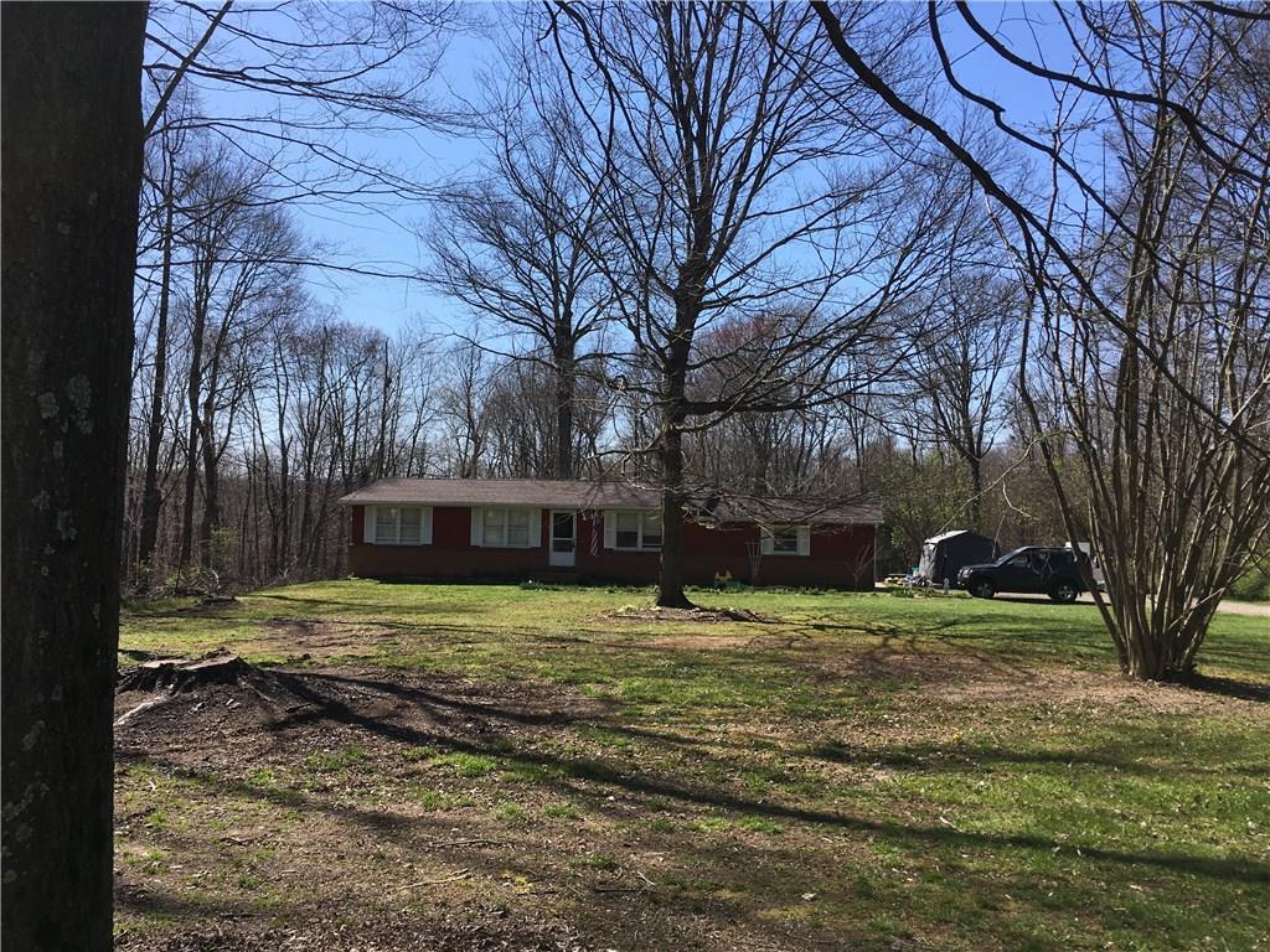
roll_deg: -0.7
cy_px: 476
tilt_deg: +2.2
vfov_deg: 48.2
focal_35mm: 29
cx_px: 635
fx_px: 1064
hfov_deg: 61.7
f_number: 2.2
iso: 25
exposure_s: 1/1261
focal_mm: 4.15
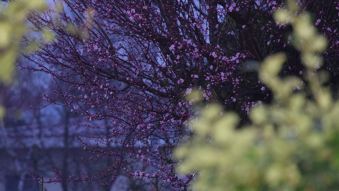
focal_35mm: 434
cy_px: 117
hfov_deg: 5.0
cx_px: 117
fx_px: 3902
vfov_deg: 2.8
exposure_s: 1/6
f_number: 5.6
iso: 3200
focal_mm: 200
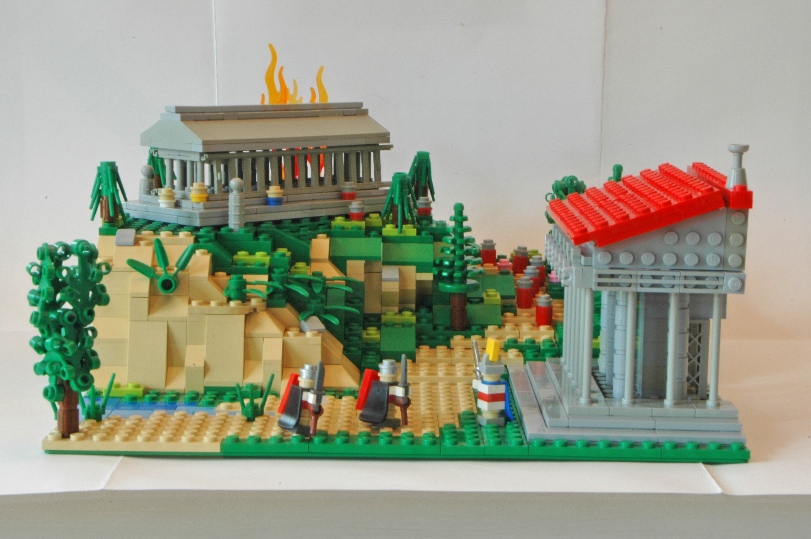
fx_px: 1857
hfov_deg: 24.6
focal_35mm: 82
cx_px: 406
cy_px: 270
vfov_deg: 16.5
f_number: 32
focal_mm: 55
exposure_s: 6
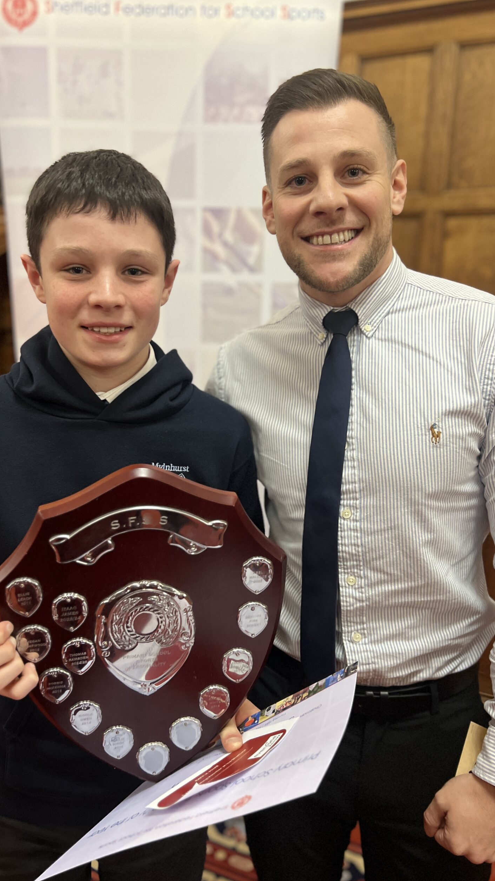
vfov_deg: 66.1
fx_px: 677
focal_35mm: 29
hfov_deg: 40.1
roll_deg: -1.9
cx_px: 224
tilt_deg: -10.7
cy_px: 448
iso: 400
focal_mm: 5.7
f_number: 1.5
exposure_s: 1/50
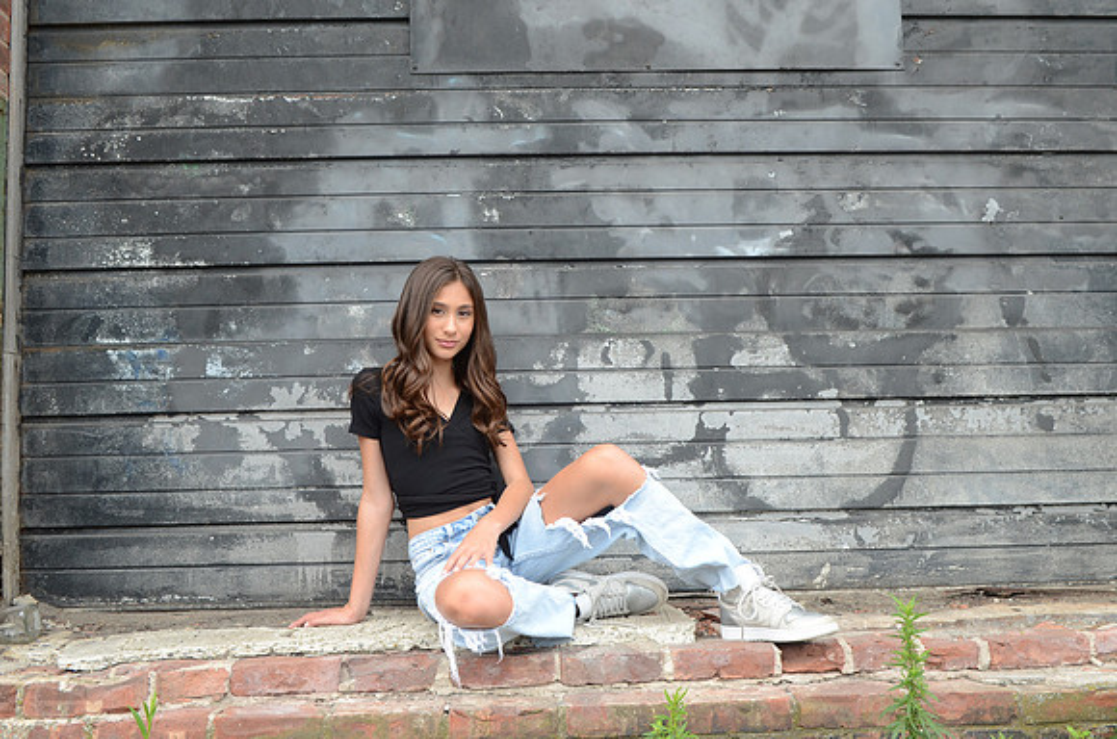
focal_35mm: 33
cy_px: 370
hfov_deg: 57.3
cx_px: 558
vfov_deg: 39.8
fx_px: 1022
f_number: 6.3
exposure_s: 1/250
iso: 500
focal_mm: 22
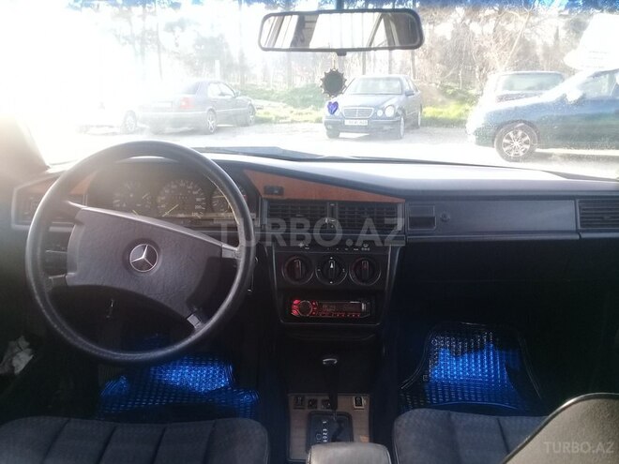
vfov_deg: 45.4
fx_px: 554
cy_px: 232
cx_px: 310
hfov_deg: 58.4
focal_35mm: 31
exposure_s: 1/50
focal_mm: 3.3
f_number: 2.2
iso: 50
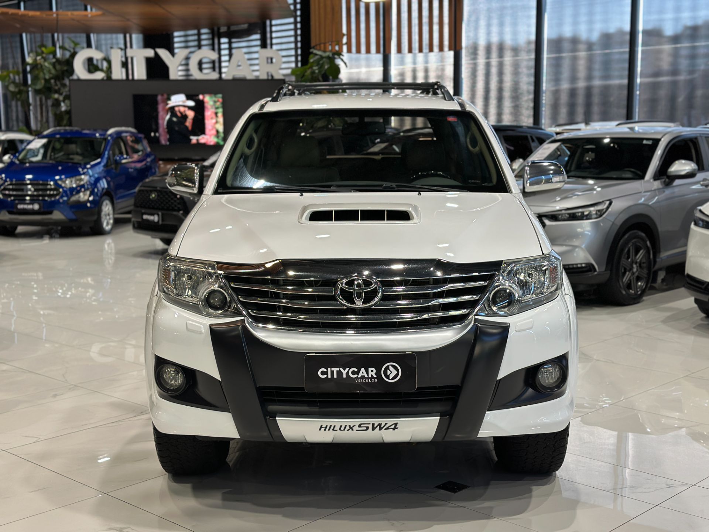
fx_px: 983
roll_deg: +0.4
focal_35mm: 48
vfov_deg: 30.3
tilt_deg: -8.2
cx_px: 354
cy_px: 266
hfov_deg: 39.7
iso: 100
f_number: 1.78
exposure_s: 1/120
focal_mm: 6.86
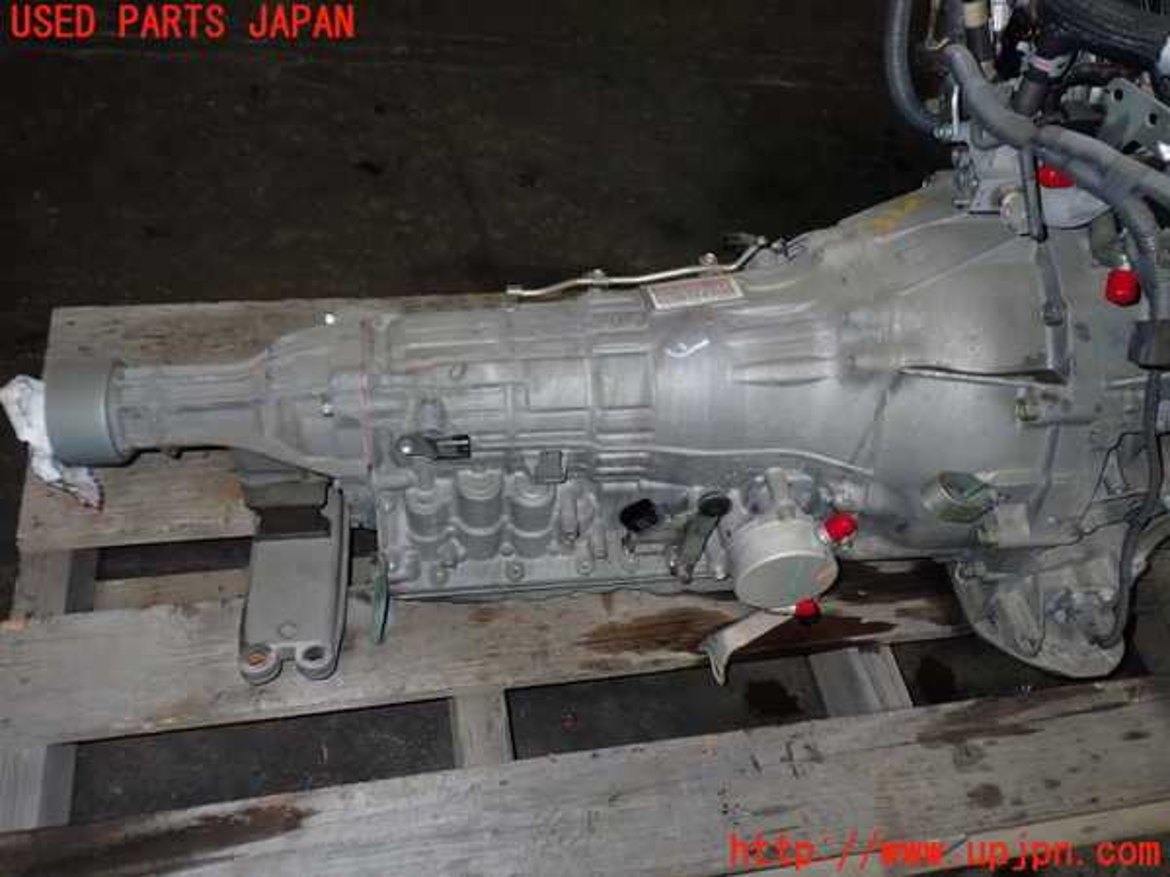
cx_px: 585
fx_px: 1014
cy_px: 438
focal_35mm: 30
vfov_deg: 46.8
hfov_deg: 60.0
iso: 200
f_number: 6.3
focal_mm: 5.4
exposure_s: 1/30
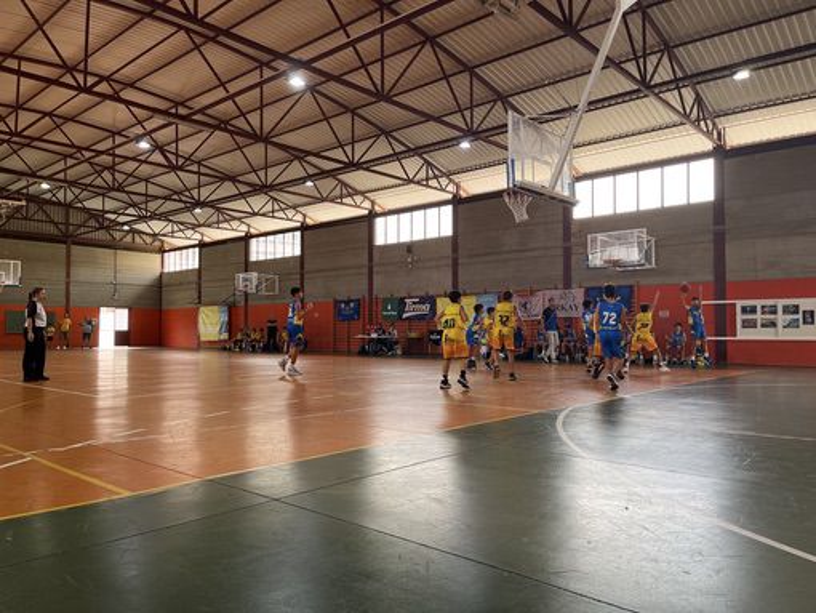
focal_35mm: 26
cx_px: 408
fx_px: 613
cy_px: 306
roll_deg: +0.7
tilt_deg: +3.1
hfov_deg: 67.3
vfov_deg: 53.1
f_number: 1.6
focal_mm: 5.1
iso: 64
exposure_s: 1/100
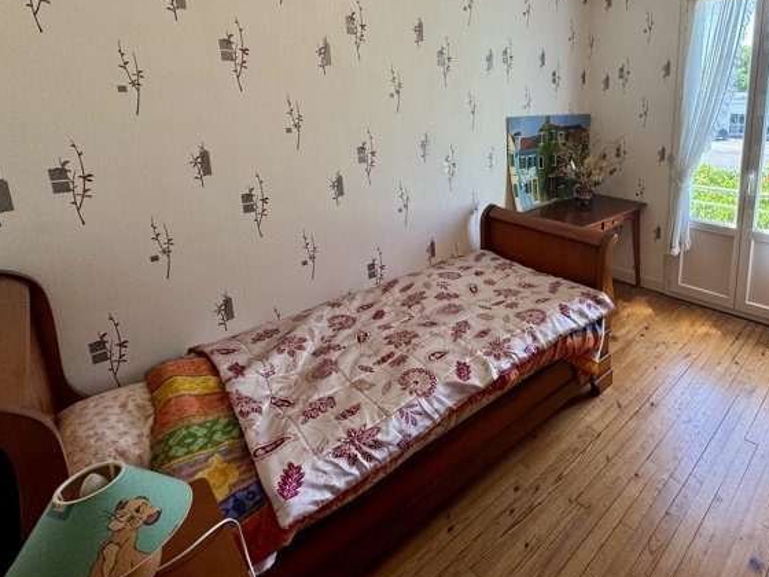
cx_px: 547
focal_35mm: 20
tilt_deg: -11.9
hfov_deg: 77.5
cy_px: 194
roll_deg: +0.4
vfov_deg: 64.3
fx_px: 444
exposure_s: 1/100
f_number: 2.2
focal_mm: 2.22
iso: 100
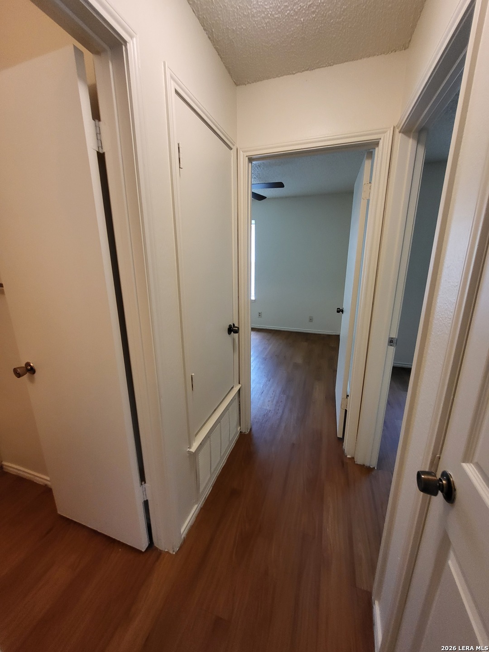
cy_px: 326
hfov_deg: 89.9
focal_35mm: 13
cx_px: 244
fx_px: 245
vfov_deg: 106.2
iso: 200
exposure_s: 1/60
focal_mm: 1.74
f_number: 2.2
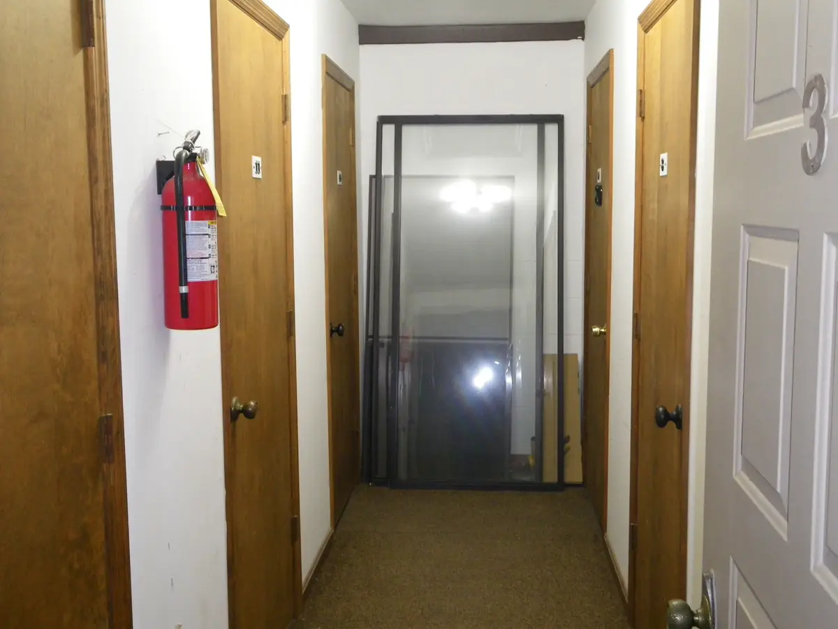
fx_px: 944
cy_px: 314
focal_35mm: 39
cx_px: 419
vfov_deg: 36.8
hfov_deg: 47.9
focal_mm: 6.9
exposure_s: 1/80
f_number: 3
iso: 400
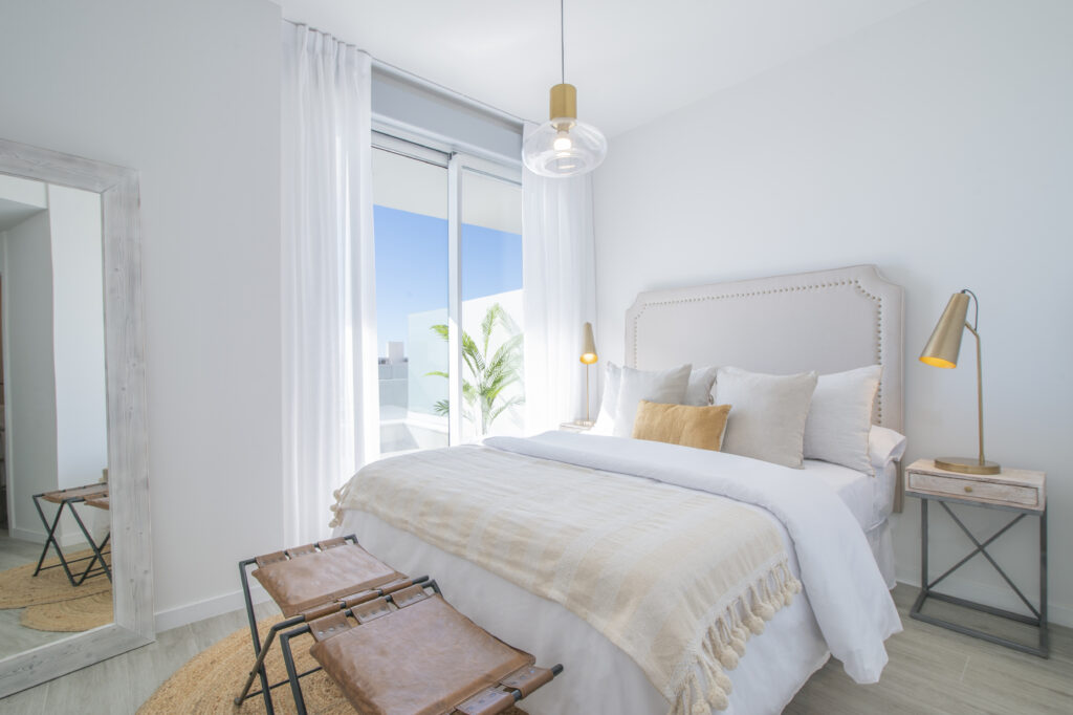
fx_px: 477
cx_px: 536
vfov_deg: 73.7
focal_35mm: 16
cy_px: 358
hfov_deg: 96.8
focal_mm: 16
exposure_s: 1/30
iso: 100
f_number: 11
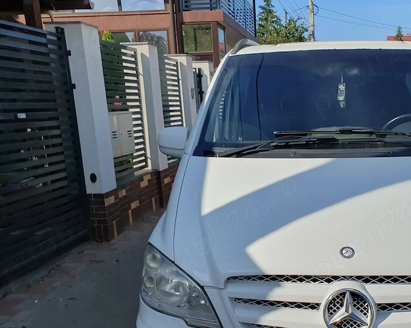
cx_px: 304
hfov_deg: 43.5
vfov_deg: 35.8
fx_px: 499
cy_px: 241
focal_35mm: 41
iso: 50
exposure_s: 1/3240
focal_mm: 4.32
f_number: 2.4
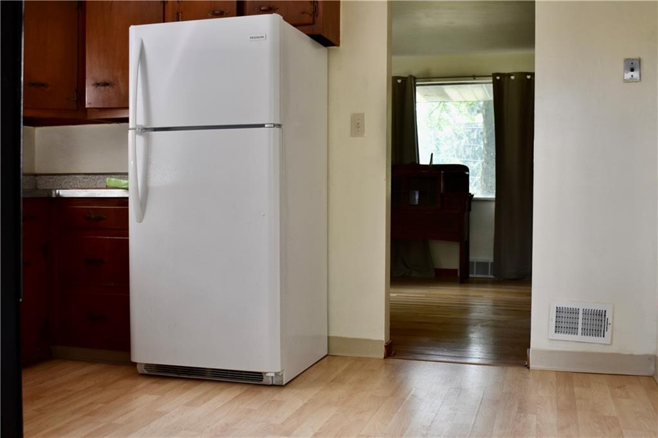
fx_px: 658
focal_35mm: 36
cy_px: 219
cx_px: 329
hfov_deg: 53.1
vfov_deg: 36.8
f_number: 5
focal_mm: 24
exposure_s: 1/100
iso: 400
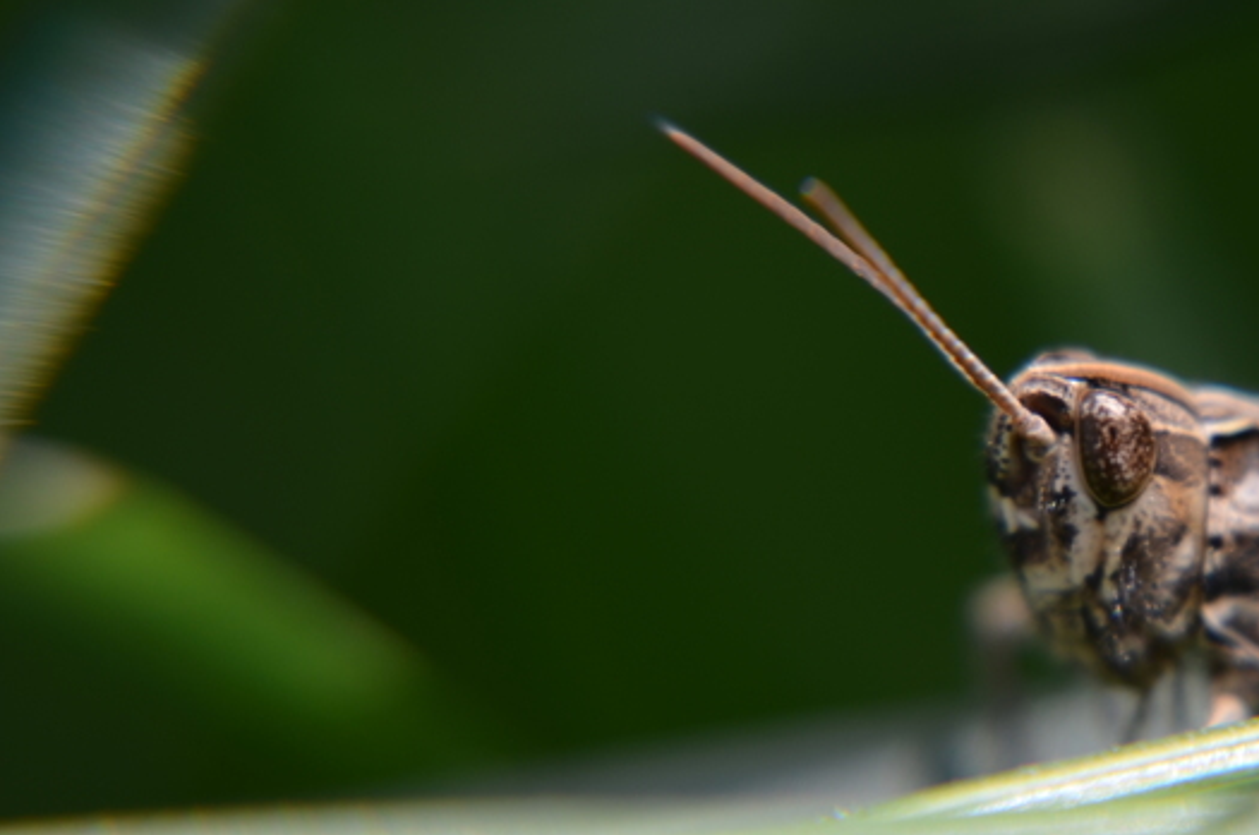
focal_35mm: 290
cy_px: 451
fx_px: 10121
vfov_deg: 4.7
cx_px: 1134
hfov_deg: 7.1
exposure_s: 1/200
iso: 100
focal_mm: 105
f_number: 5.6
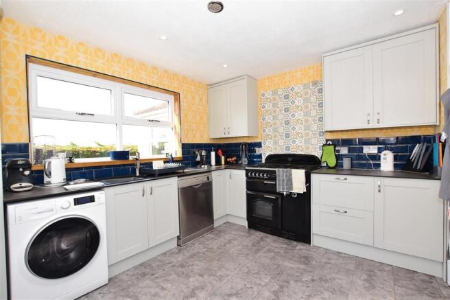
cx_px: 225
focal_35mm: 15
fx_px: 187
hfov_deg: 100.4
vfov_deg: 77.3
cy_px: 150
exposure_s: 1/200
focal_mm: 10
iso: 400
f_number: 8
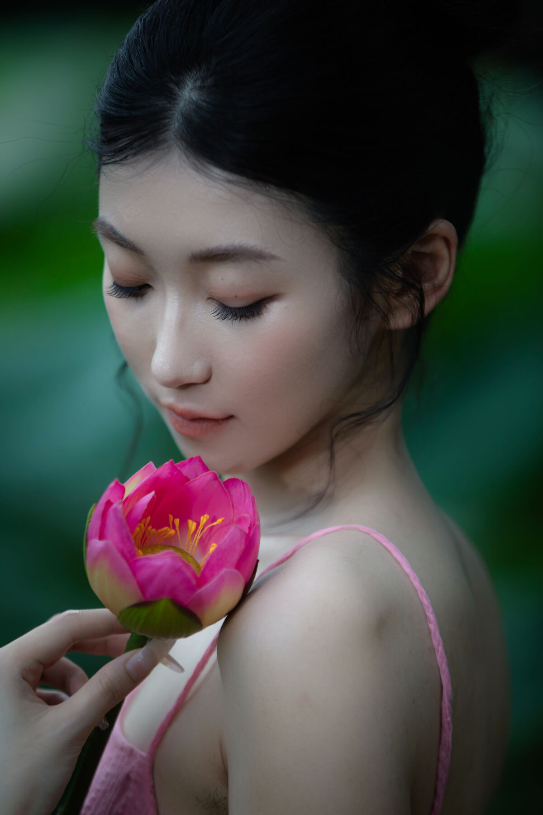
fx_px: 3484
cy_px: 408
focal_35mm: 154
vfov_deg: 13.3
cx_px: 272
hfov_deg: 8.9
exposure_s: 1/400
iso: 100
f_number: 2.8
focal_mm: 155
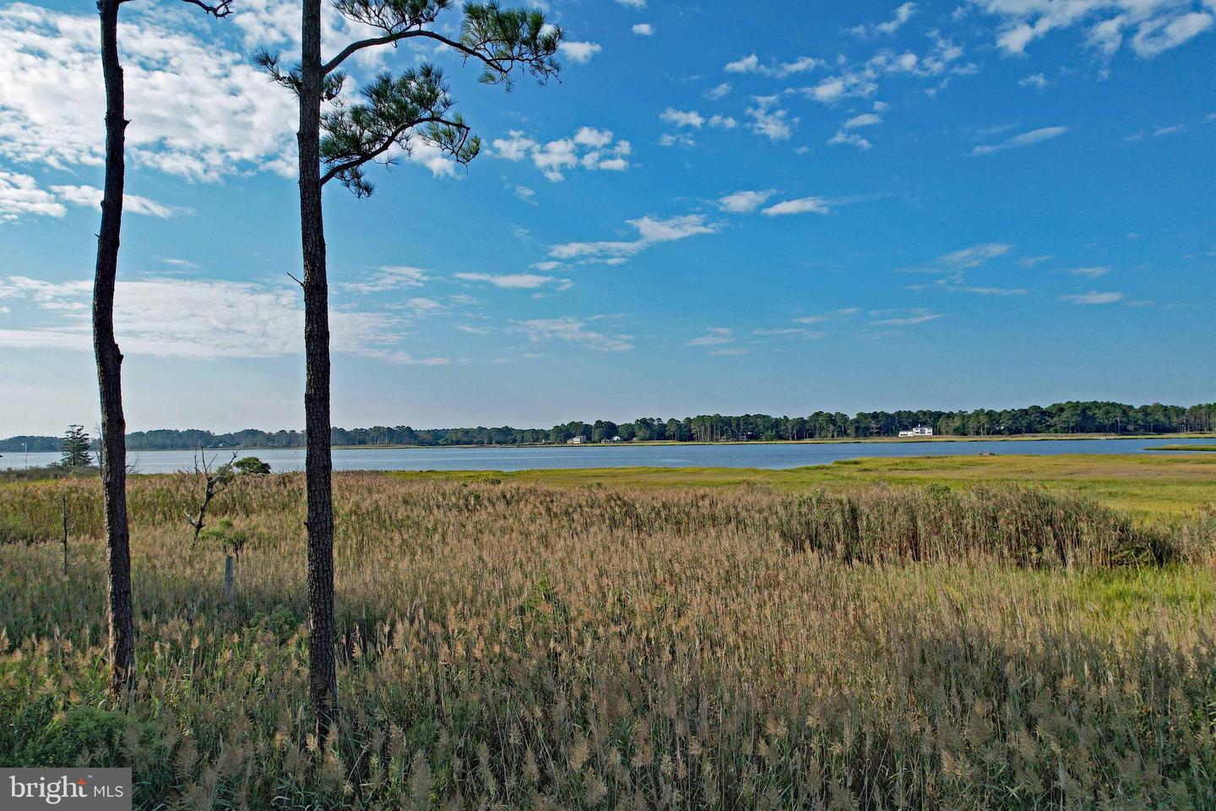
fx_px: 743
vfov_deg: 57.2
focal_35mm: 22
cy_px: 406
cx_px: 608
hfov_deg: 78.6
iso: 130
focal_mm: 8.38
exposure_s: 1/2500
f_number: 2.8
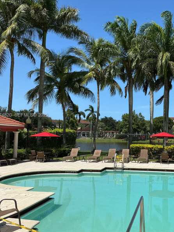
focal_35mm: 39
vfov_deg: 47.9
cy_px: 115
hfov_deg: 35.4
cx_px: 144
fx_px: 261
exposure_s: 1/2667
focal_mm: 3
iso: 25
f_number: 1.8
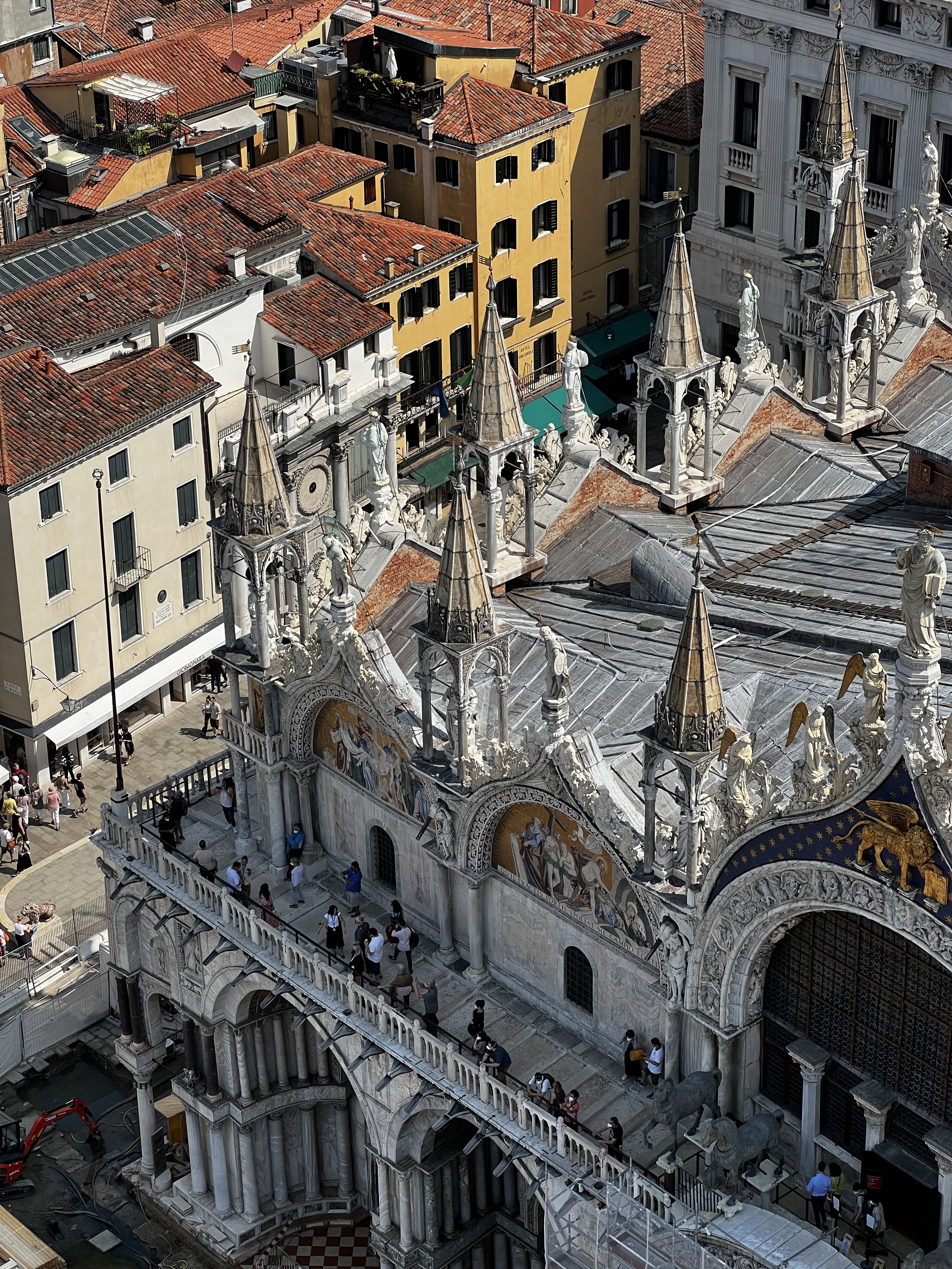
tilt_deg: -28.8
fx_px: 2824
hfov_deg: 19.1
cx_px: 476
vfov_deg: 25.3
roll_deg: +0.8
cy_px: 634
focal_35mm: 77
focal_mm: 9
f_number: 2.8
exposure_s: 1/774
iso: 32
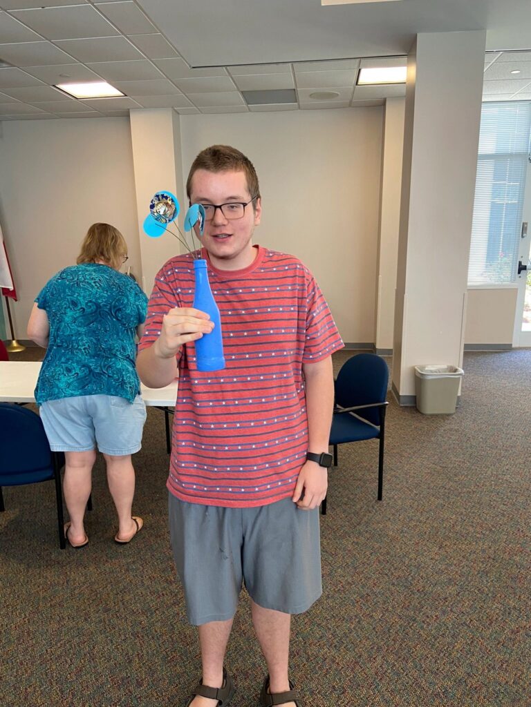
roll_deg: +1.5
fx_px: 532
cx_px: 266
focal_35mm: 26
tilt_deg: -12.7
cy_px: 354
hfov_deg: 53.1
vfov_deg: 67.3
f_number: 1.8
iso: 100
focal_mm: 4.25
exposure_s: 1/60
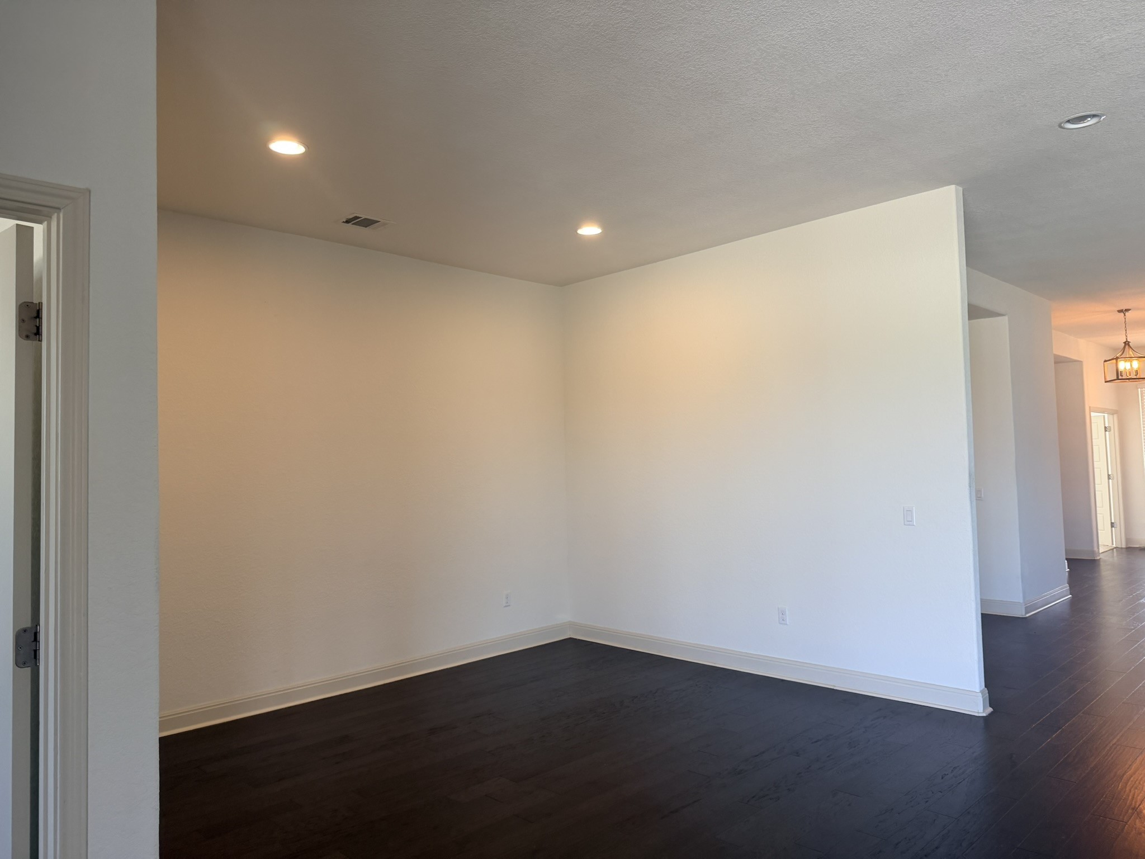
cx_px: 572
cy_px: 430
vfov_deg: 56.8
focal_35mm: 24
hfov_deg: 71.6
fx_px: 794
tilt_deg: +4.6
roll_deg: +1.3
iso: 200
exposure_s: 1/118
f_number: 1.78
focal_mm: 6.76
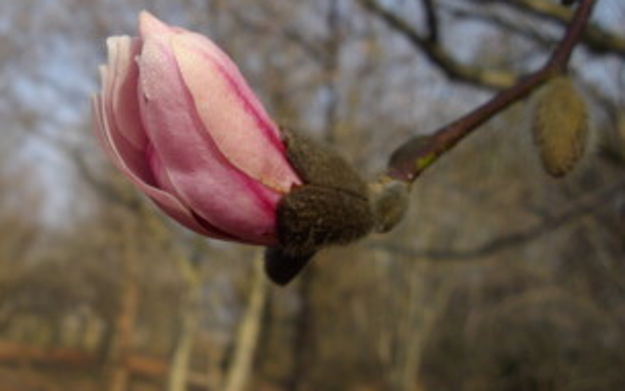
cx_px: 180
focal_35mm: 50
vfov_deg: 25.8
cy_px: 154
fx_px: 852
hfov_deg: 39.5
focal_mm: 5.8
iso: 100
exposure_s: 1/640
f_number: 3.5
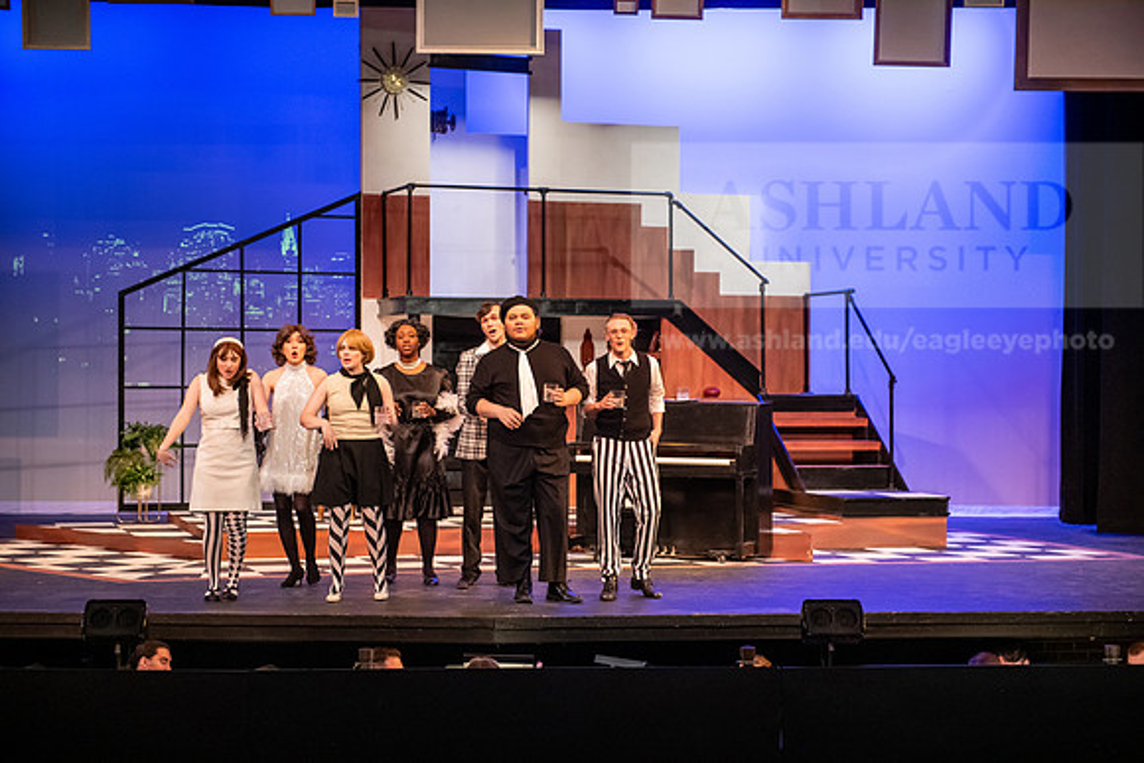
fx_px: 2225
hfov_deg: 28.8
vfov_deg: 19.5
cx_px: 572
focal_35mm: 70
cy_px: 382
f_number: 3.2
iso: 3200
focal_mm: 70
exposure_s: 1/200
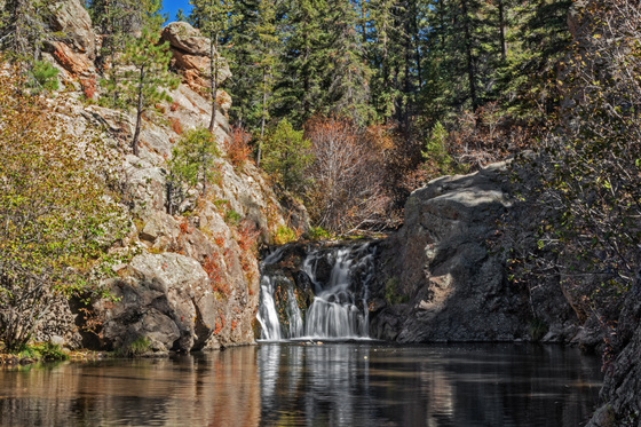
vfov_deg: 16.6
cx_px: 320
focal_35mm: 82
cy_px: 214
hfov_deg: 24.8
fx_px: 1460
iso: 200
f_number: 38
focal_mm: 55
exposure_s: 1/4
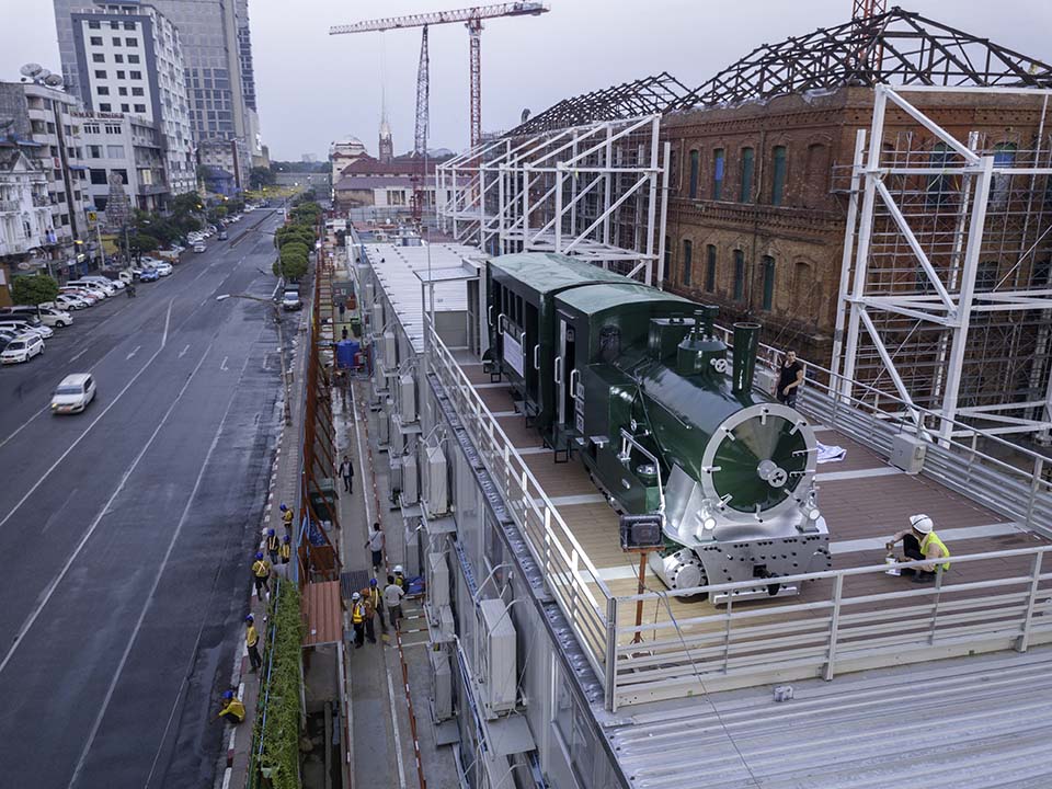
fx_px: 790
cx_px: 526
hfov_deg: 67.3
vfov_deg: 53.1
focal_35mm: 26
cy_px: 394
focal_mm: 4.73
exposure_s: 1/20
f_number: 2.2
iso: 100
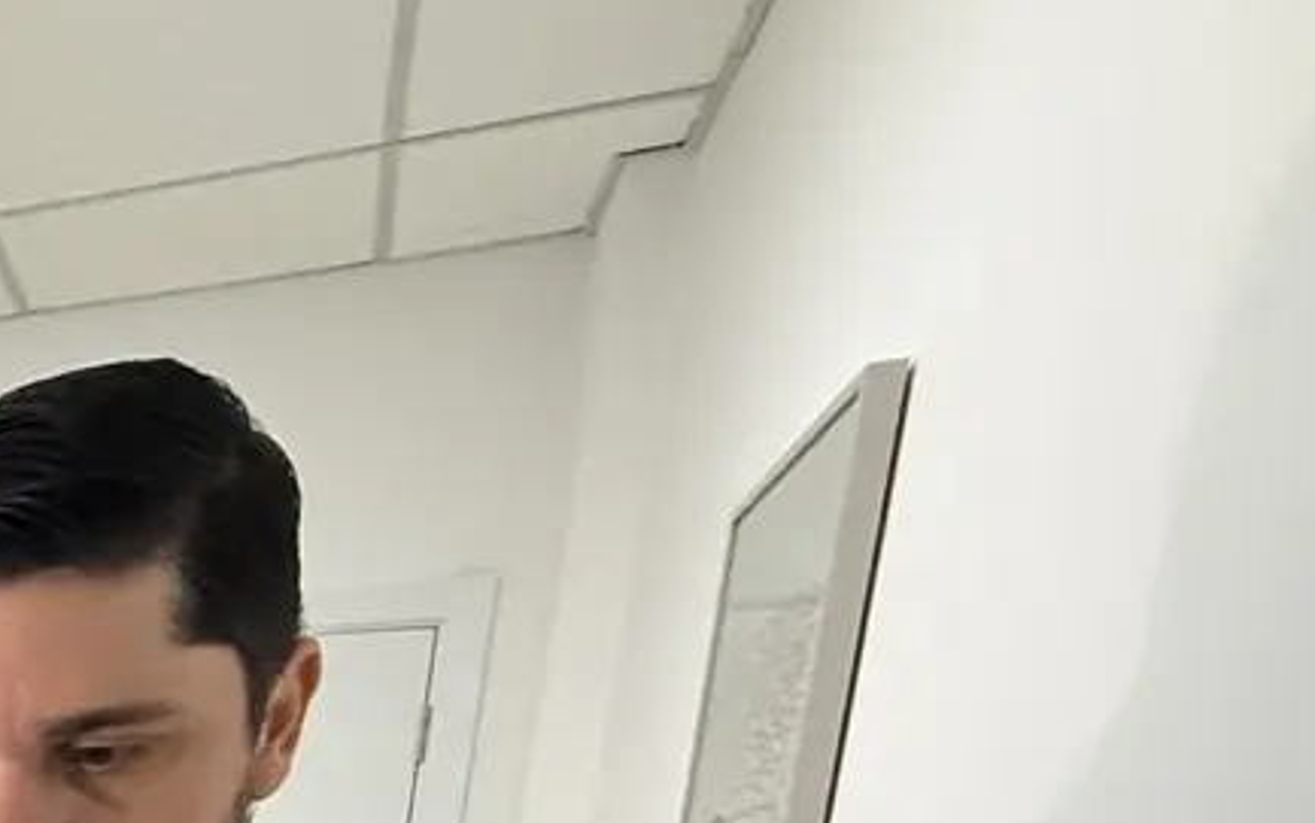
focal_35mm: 48
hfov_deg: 28.4
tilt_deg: -11.8
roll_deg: -1.5
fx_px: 1721
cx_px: -632
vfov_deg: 21.4
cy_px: 1321
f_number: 2.2
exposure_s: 1/99
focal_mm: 2.22
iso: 320
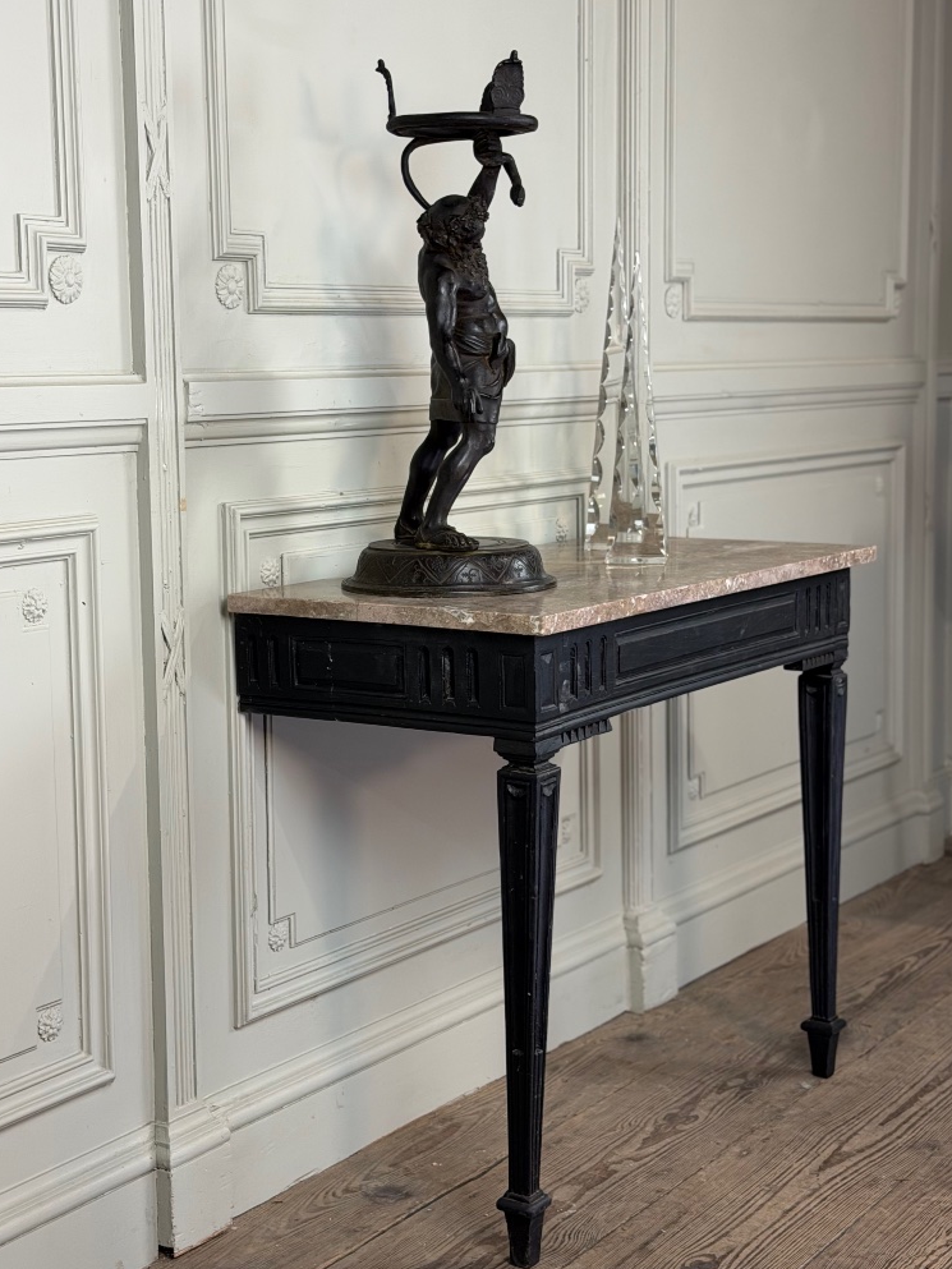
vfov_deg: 33.2
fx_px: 2126
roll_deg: +2.0
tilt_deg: -7.1
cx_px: 434
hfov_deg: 25.2
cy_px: 615
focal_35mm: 58
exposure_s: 1/50
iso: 100
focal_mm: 6.76
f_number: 1.78
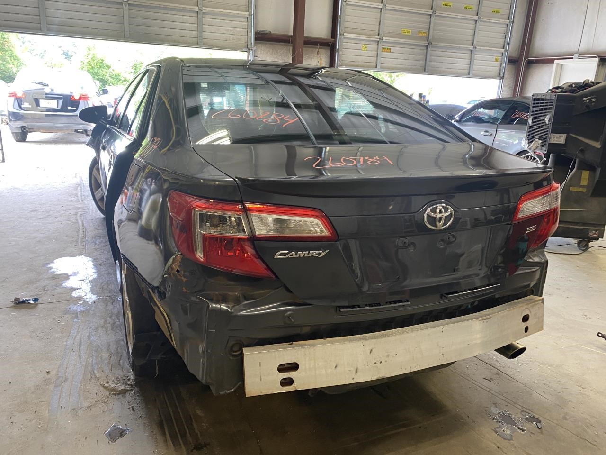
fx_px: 455
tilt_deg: -17.7
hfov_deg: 67.3
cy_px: 228
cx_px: 303
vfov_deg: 53.1
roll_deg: -3.5
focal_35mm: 26
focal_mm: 4.25
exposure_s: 1/60
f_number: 1.8
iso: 160
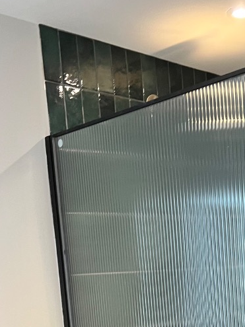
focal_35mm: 63
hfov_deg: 22.4
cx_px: 244
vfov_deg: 28.5
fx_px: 595
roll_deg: +2.4
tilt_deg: -9.6
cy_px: 340
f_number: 1.5
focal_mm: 5.7
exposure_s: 1/50
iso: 125
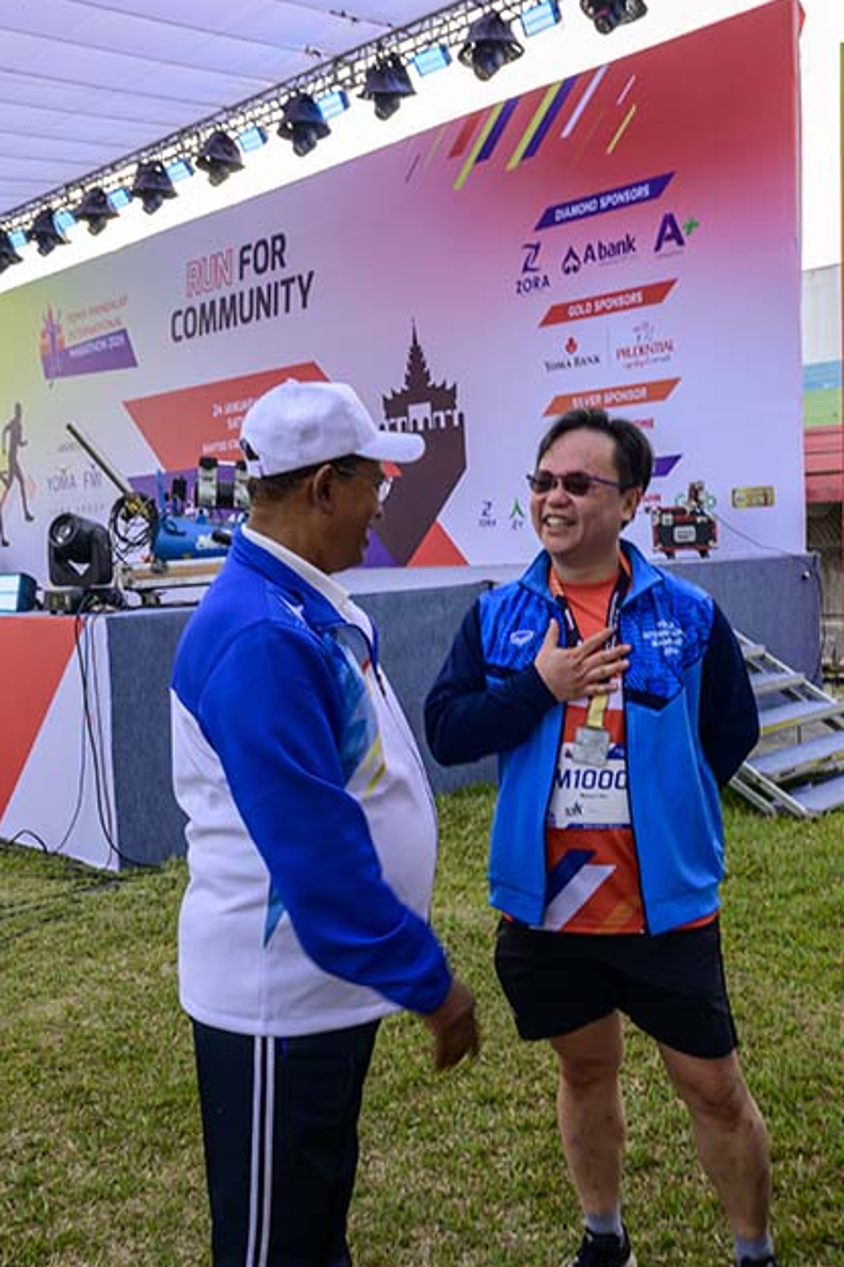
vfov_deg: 51.0
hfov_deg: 35.2
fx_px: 1329
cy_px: 645
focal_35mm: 38
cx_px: 454
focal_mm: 24.5
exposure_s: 1/60
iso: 200
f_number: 8
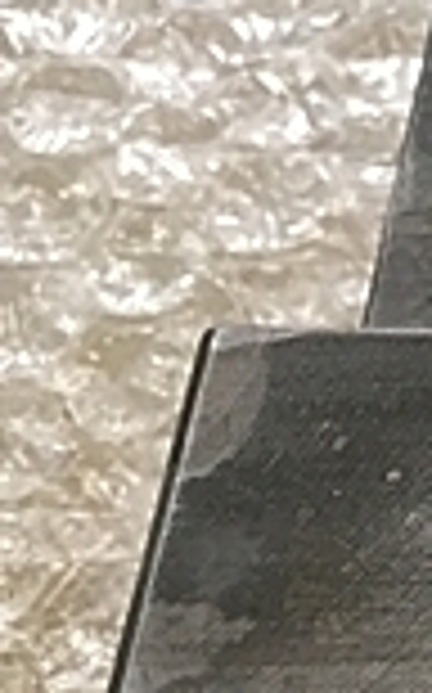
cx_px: 1377
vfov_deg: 16.3
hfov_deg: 8.3
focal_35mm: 128
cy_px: 297
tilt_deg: -59.3
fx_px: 2416
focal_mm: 4.15
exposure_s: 1/30
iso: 32
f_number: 2.2
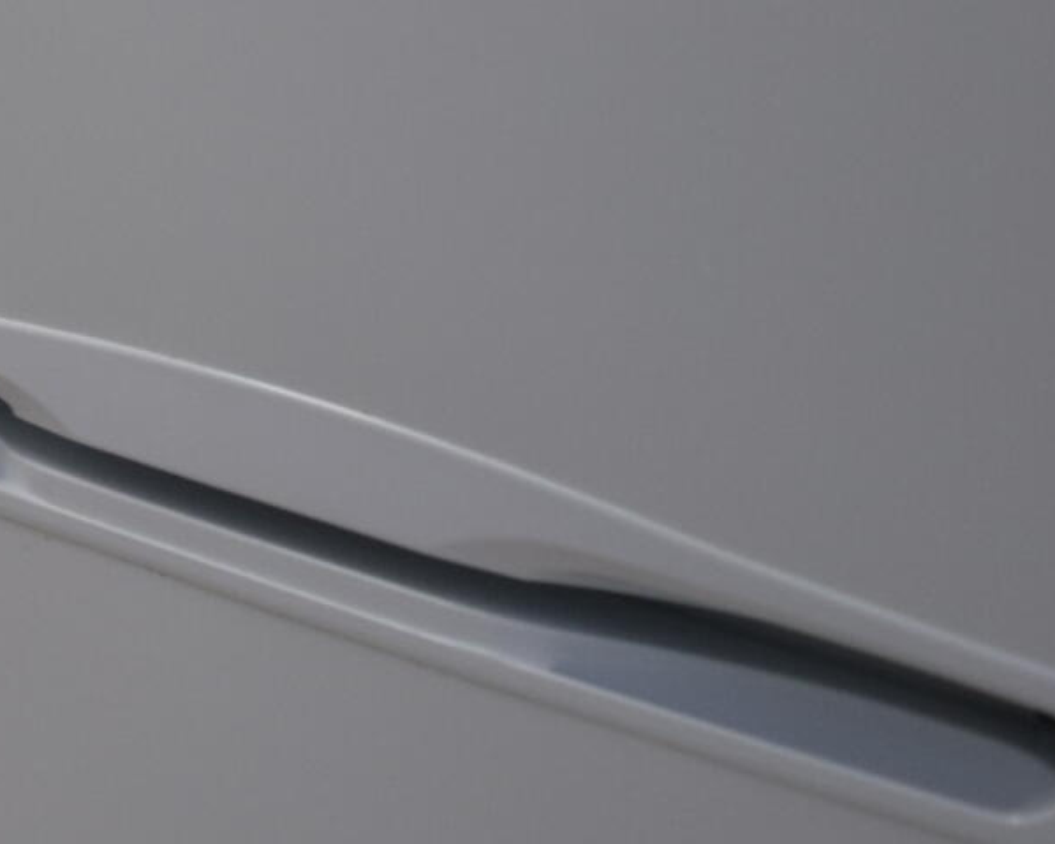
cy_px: 70
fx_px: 3965
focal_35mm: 127
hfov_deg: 12.4
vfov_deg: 12.1
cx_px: -1354
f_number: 4
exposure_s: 1/60
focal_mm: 18
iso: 400
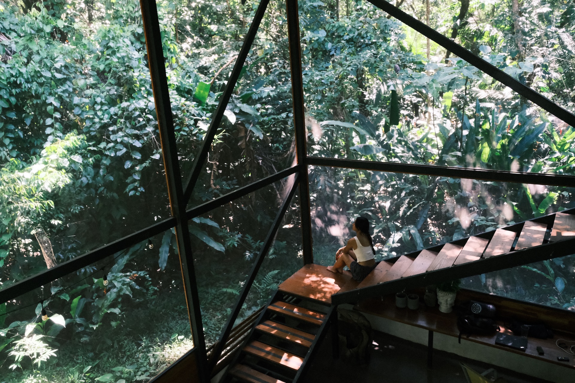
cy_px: 192
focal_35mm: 27
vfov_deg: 47.9
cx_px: 288
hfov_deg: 67.4
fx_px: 431
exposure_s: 1/400
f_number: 3.6
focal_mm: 18
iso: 4000
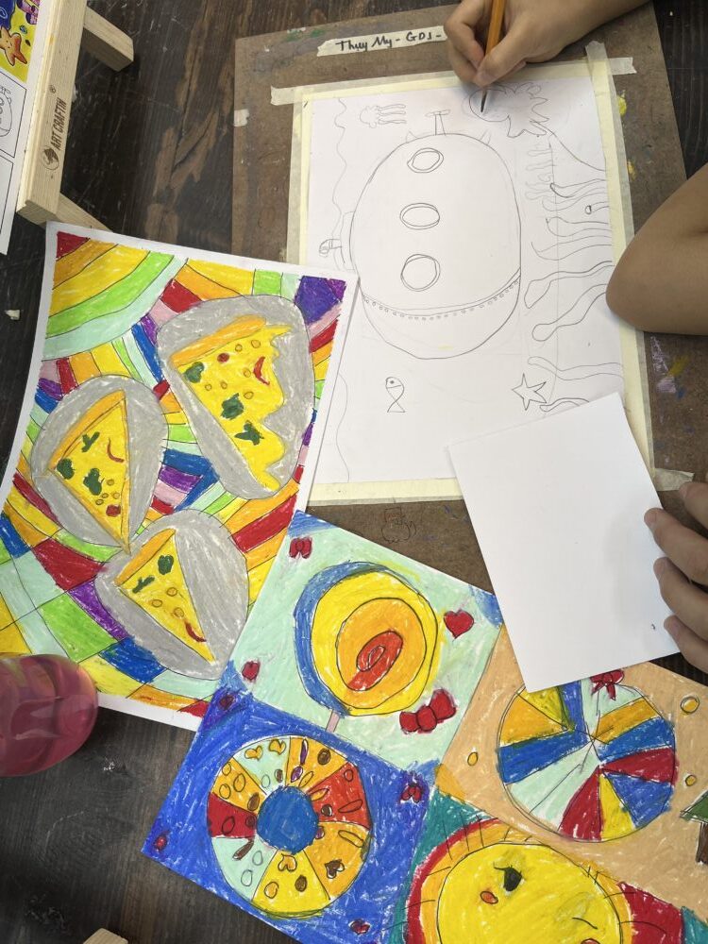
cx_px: 354
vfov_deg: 67.3
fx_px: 709
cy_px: 472
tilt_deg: -72.9
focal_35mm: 26
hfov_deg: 53.1
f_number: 1.6
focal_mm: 5.1
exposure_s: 1/251
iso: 40
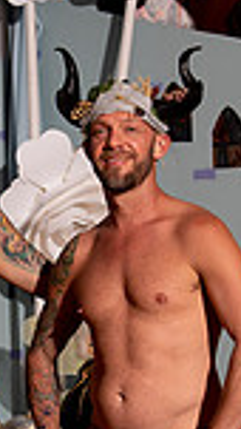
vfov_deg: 11.4
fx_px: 2146
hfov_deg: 6.4
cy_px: 335
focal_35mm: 189
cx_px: -107
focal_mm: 38
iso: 200
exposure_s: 1/400
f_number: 2.8
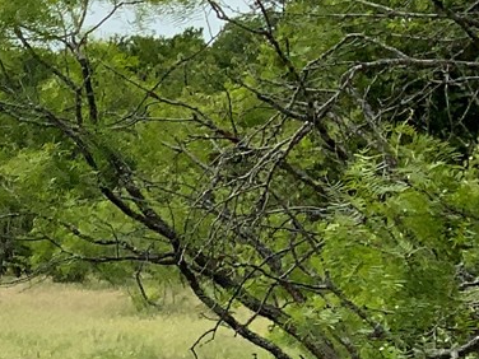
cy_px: 316
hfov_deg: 10.2
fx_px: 2186
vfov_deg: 9.4
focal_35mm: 158
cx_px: -815
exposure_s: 1/2801
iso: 16
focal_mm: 3
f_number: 1.8
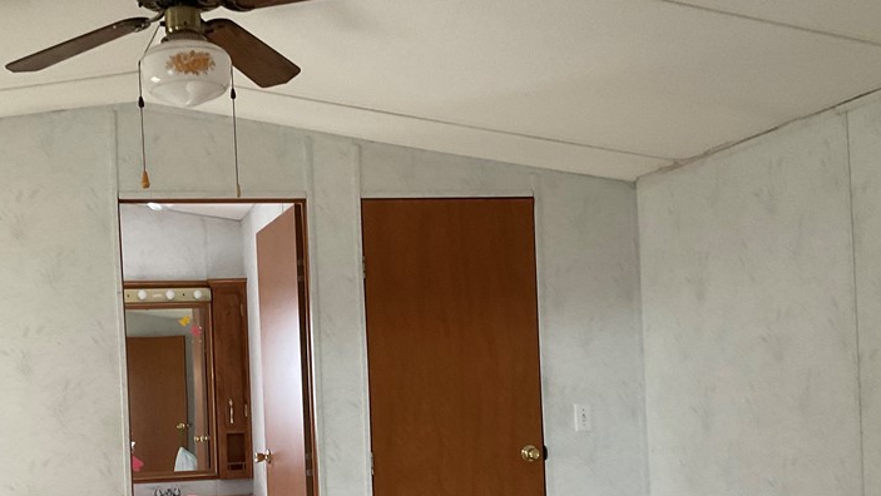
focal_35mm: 46
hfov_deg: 43.9
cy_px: 396
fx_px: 1075
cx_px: 296
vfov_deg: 25.6
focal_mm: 3
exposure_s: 1/60
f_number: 1.8
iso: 160
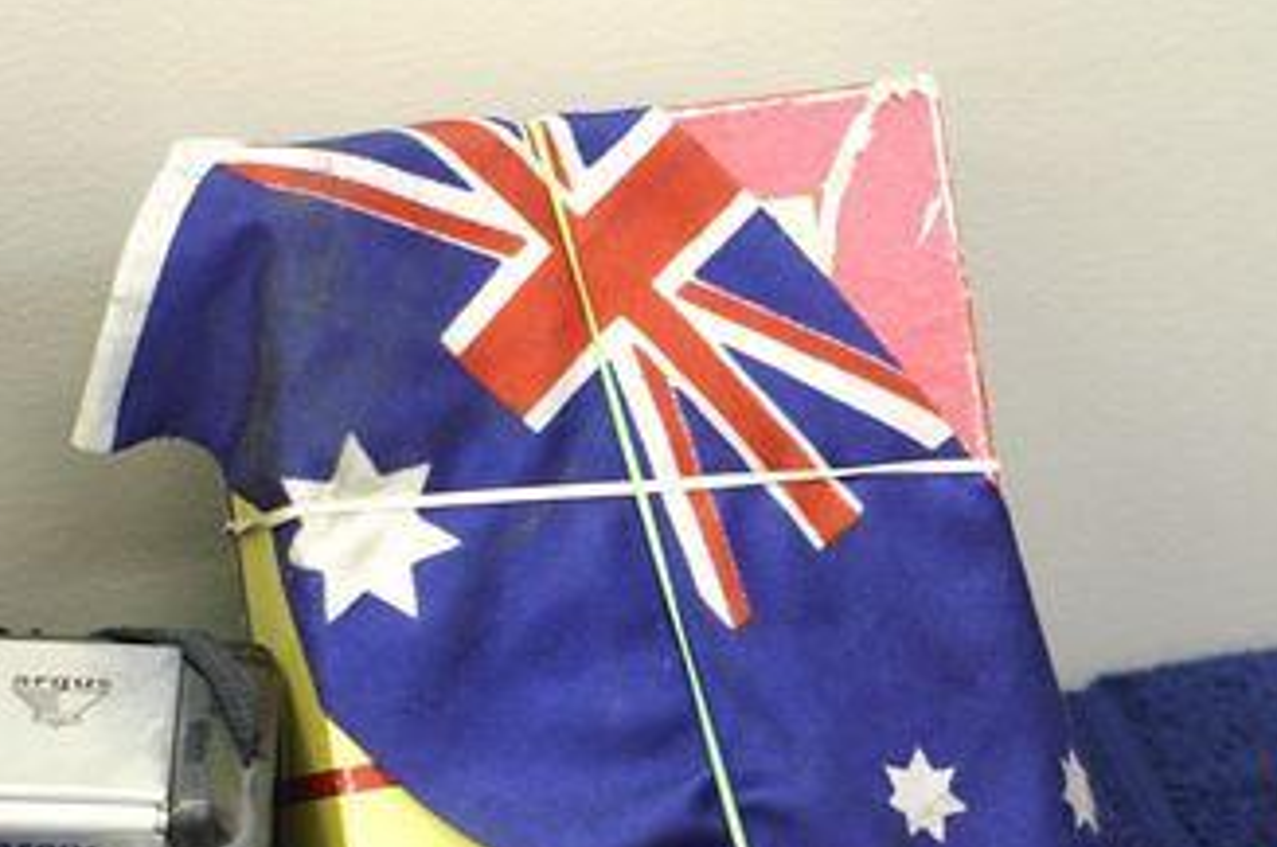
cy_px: 769
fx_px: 5207
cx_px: 1058
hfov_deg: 13.9
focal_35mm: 147
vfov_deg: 9.3
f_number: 3.5
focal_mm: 50
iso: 400
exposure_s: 1/30
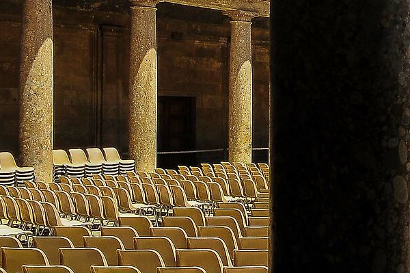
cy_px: 75
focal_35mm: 66
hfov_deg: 20.7
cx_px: 746
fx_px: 751
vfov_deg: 20.4
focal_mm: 11
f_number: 14
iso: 200
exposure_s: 1/80
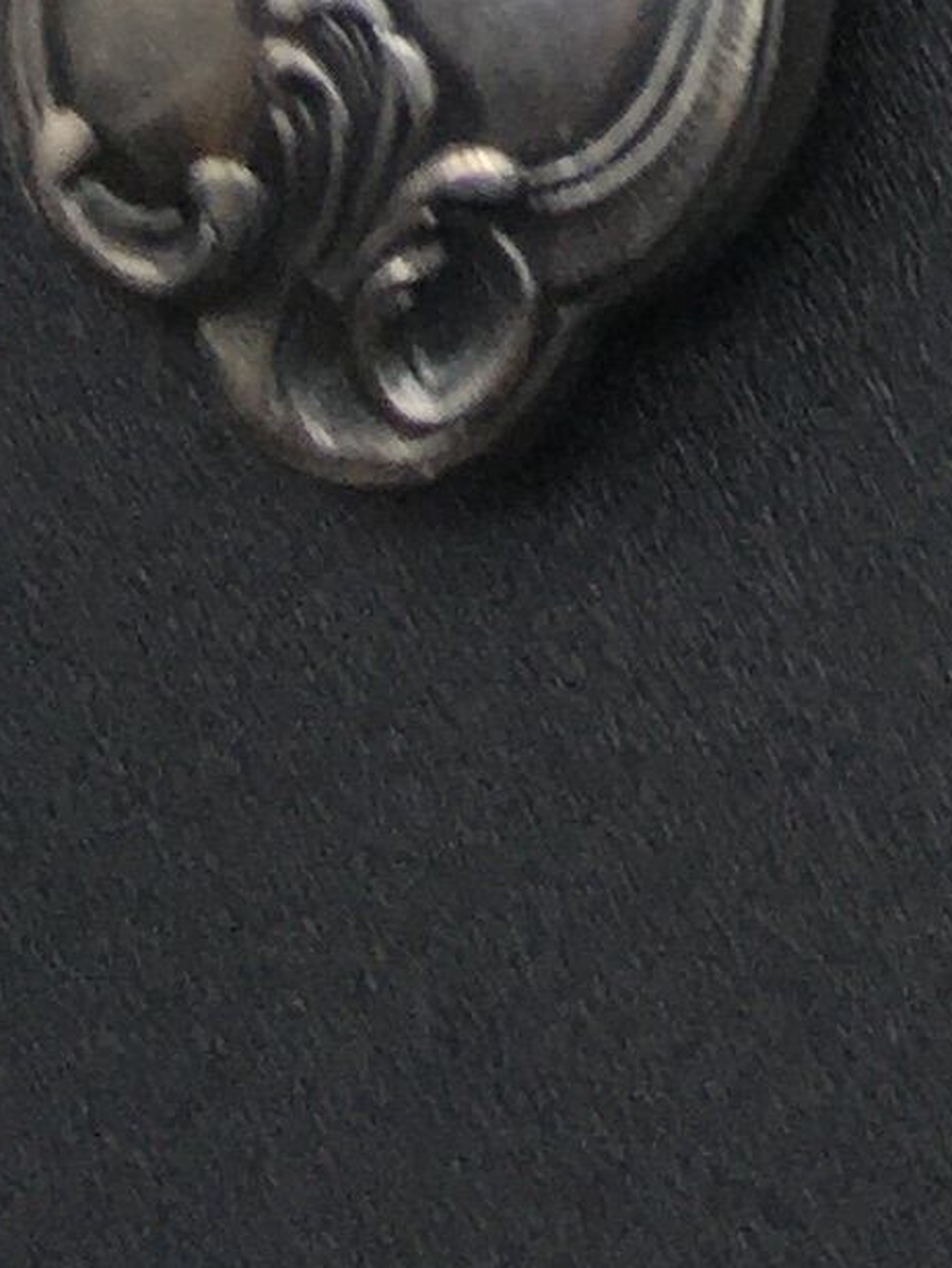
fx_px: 6960
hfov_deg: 7.2
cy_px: -2608
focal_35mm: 190
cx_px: 2500
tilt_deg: -72.2
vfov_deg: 8.6
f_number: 2.2
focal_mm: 4.15
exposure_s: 1/155
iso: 25
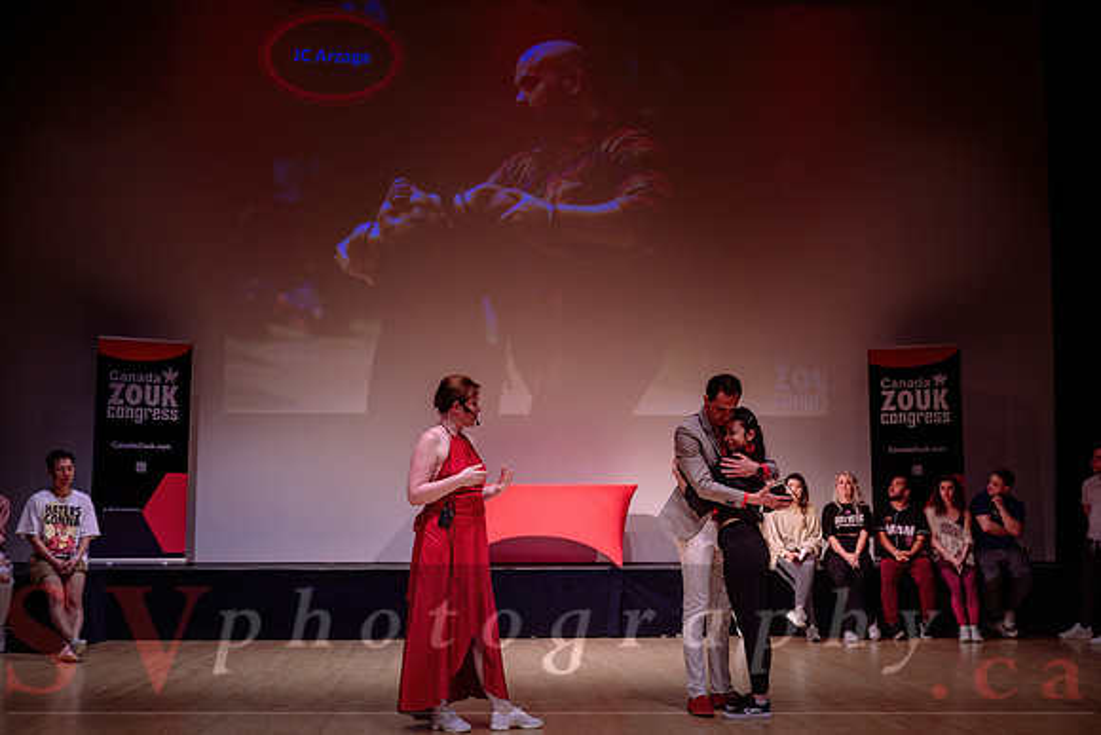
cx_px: 550
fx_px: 1299
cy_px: 367
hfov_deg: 45.9
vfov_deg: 31.6
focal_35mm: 42
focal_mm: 41
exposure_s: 1/200
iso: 1000
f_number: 3.2
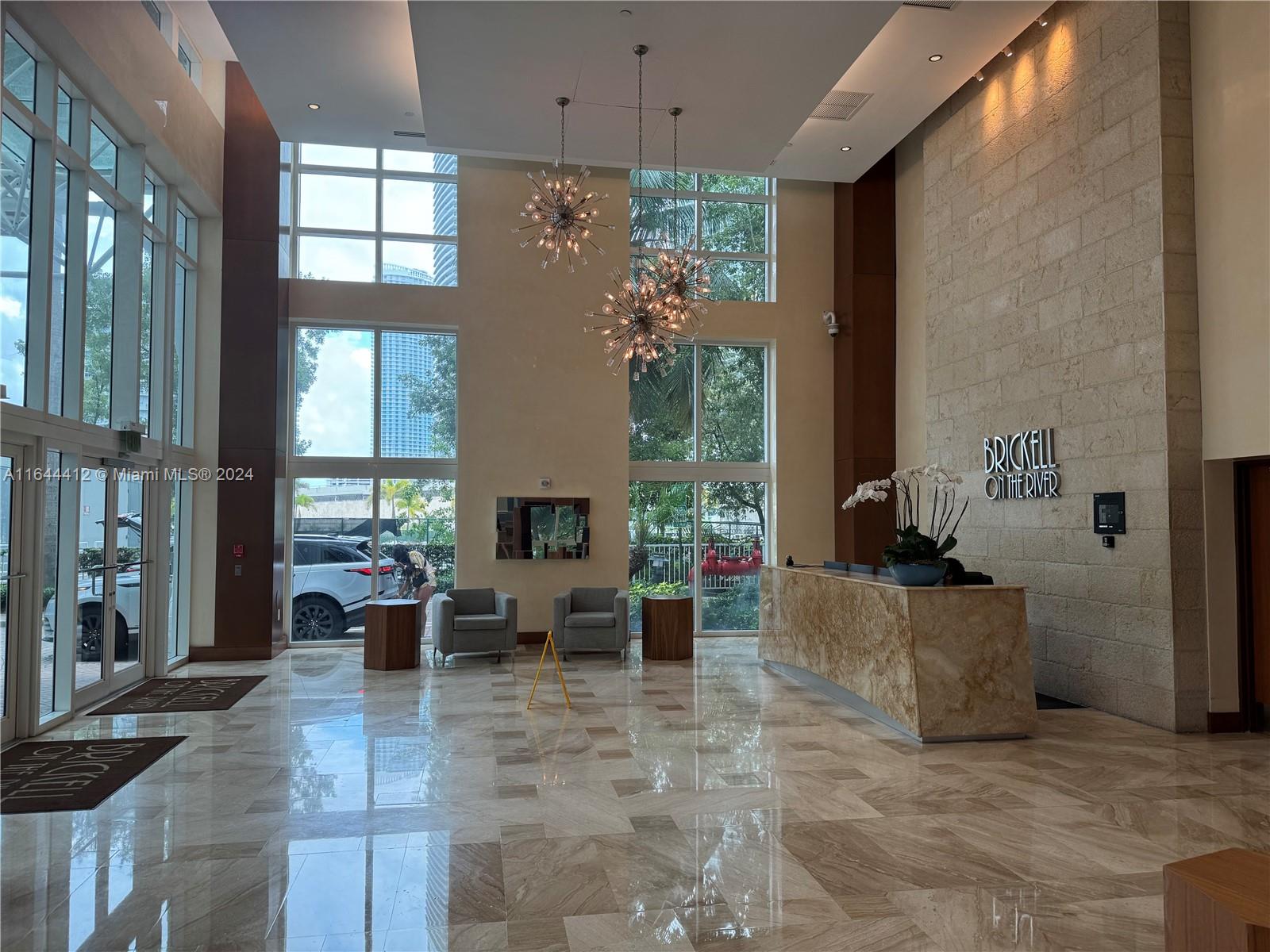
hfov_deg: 71.6
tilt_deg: +2.8
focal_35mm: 24
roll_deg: +0.4
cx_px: 635
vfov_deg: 56.8
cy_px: 476
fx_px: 881
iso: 80
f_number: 1.78
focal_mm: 6.76
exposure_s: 1/163
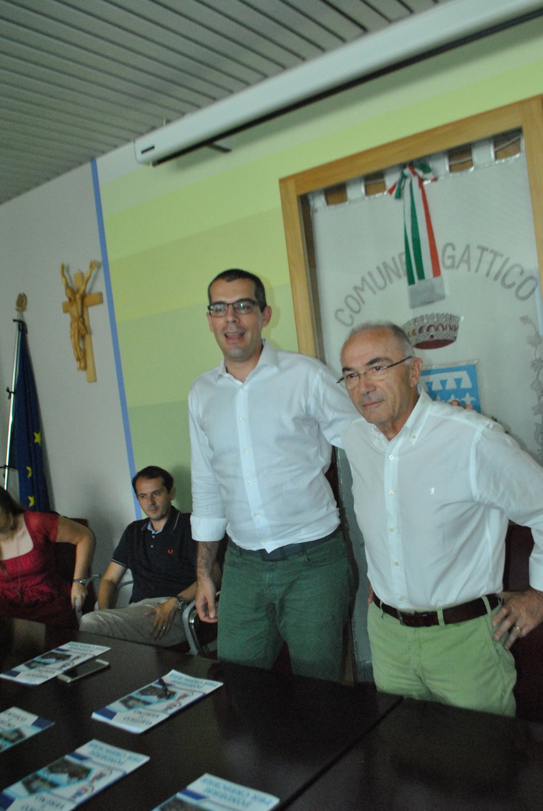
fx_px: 677
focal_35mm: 30
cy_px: 406
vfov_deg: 61.9
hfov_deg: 43.7
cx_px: 272
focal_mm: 20
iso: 1600
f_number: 5.6
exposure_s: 1/60
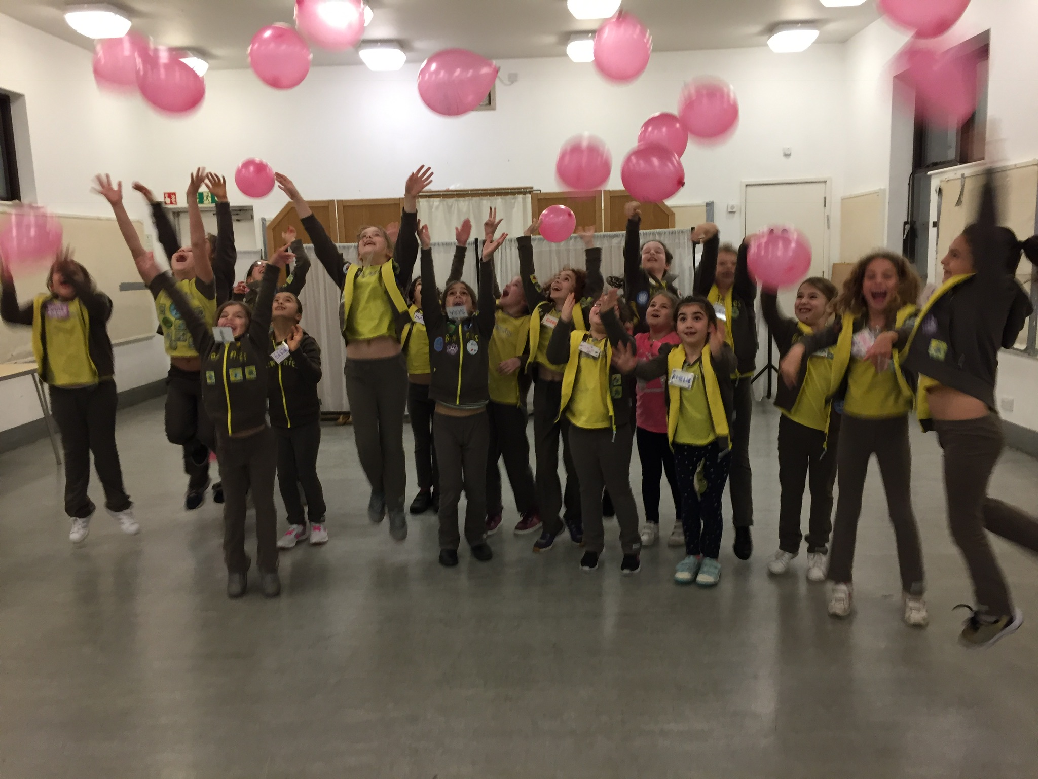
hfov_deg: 61.7
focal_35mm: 29
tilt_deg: -9.1
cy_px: 390
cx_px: 519
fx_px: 870
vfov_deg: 48.2
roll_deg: +0.0
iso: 125
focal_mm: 4.15
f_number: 2.2
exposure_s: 1/33
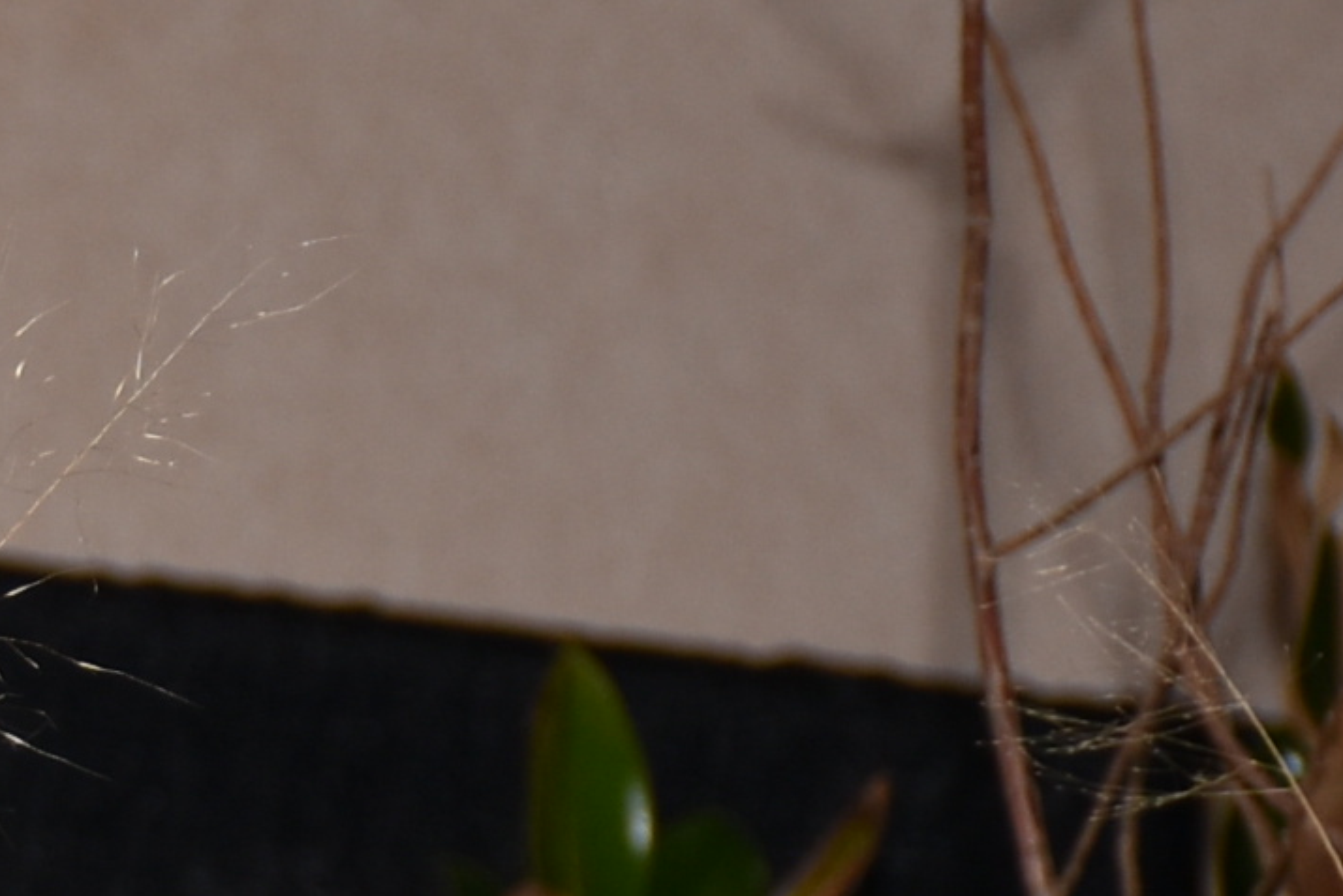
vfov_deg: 1.9
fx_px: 26384
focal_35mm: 707
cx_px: -2079
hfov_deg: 2.9
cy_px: 924
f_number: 5
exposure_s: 1/60
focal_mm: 75
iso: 200
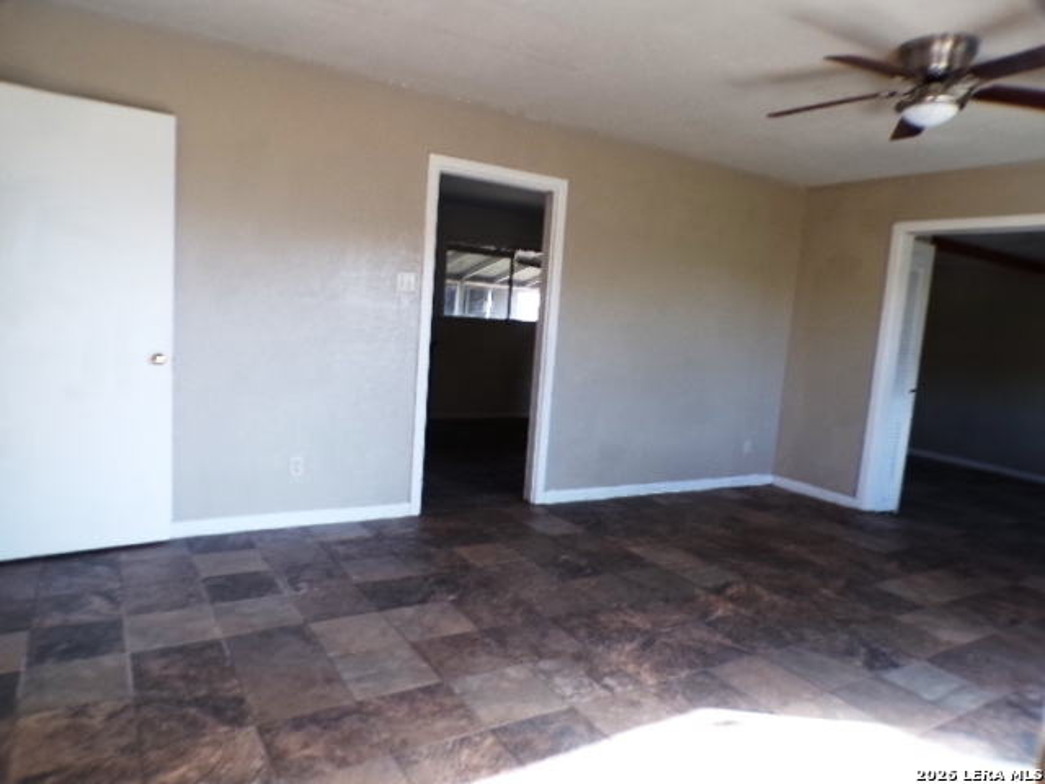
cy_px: 392
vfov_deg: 56.8
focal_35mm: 24
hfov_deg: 71.6
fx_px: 725
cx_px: 522
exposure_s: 1/34
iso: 104
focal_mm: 4.3
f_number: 3
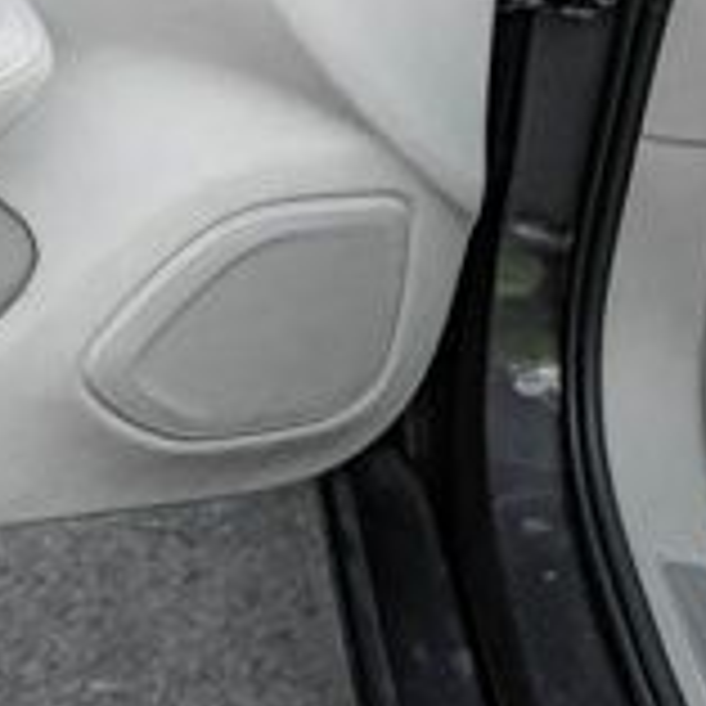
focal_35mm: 83
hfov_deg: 18.7
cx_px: -315
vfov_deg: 19.9
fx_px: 1915
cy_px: -92
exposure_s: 1/200
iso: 1250
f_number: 2.8
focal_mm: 24
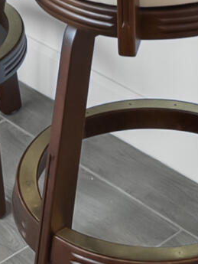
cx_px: 133
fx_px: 1082
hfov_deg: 10.4
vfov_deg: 10.7
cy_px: -462
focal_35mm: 142
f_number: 8
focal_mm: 17
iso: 1600
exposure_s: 1/6
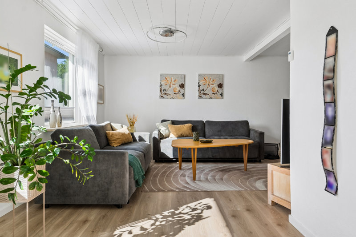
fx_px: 252
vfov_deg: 50.4
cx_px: 178
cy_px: 118
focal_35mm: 26
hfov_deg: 70.4
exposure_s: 1/100
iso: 400
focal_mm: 17
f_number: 8
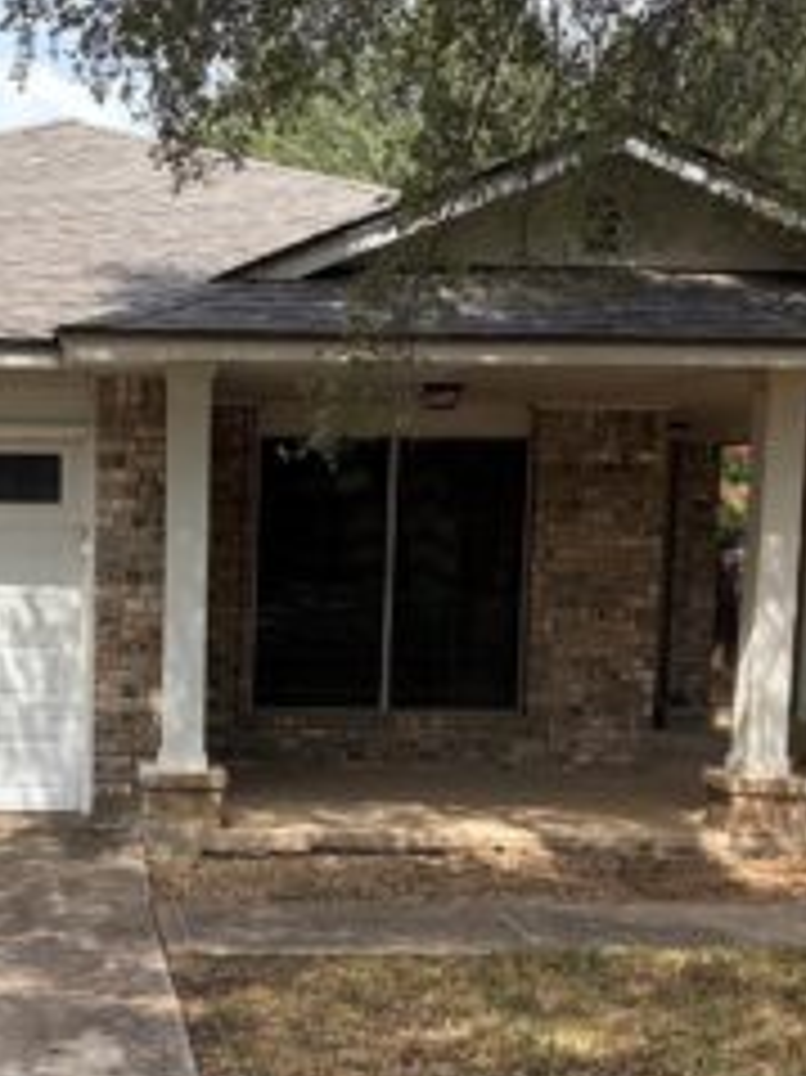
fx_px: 1802
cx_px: 106
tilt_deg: -5.8
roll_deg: -0.3
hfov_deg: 24.6
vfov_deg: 32.8
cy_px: 752
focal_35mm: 58
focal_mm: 5.96
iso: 50
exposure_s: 1/1751
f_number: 1.6
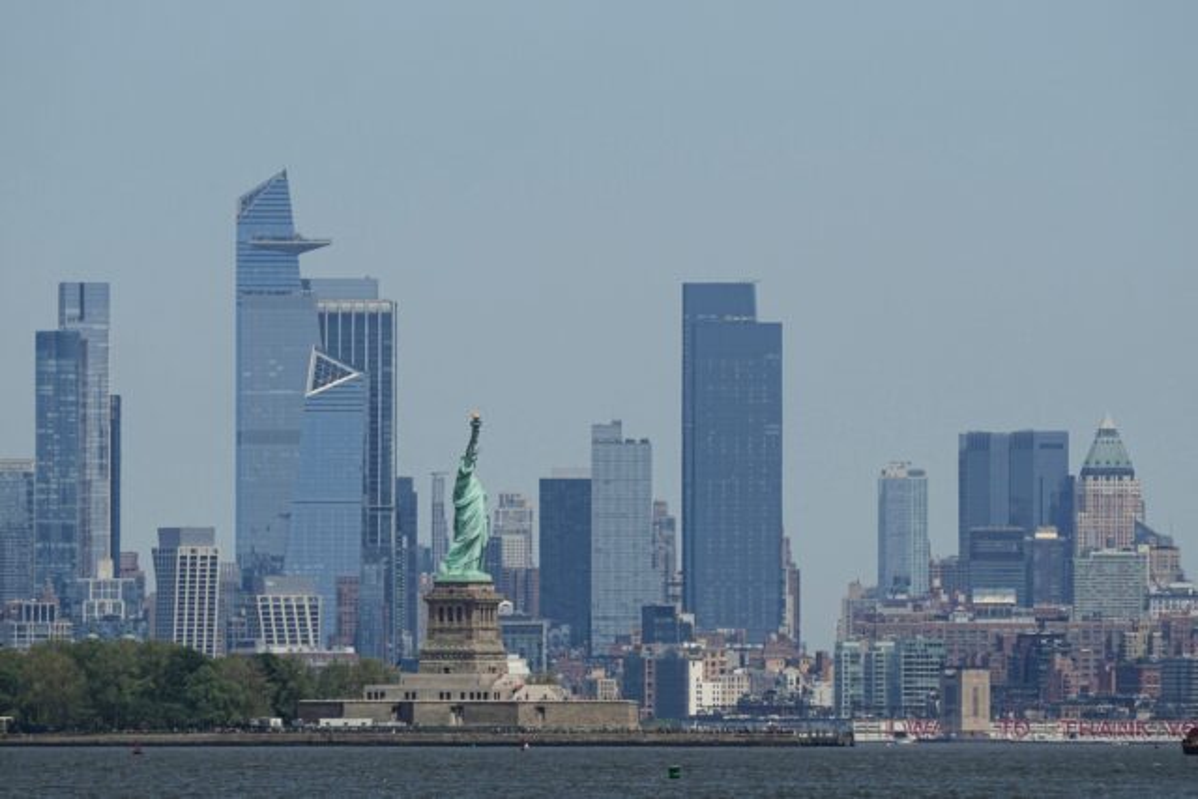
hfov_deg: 3.4
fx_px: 19970
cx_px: 599
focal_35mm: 600
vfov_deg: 2.3
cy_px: 400
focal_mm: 400
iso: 125
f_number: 4.5
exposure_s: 1/2500
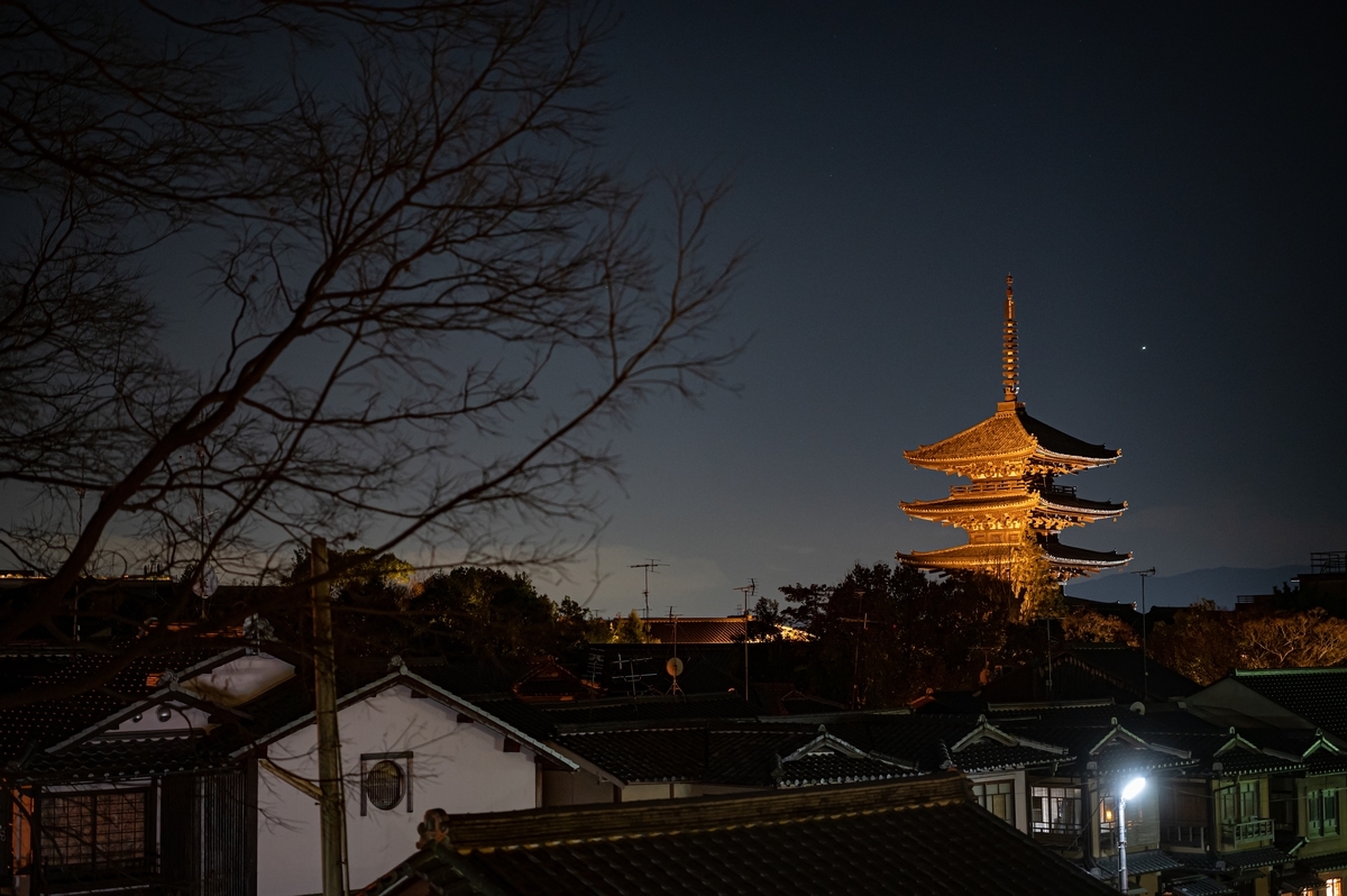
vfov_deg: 24.6
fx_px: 2056
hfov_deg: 36.3
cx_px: 674
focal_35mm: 55
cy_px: 448
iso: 3600
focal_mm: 55
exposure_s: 1/25
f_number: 1.4
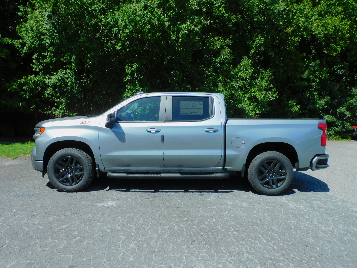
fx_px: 309
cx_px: 178
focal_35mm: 30
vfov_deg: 46.8
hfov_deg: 60.0
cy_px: 134
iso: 125
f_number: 3.5
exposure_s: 1/1250
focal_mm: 5.4
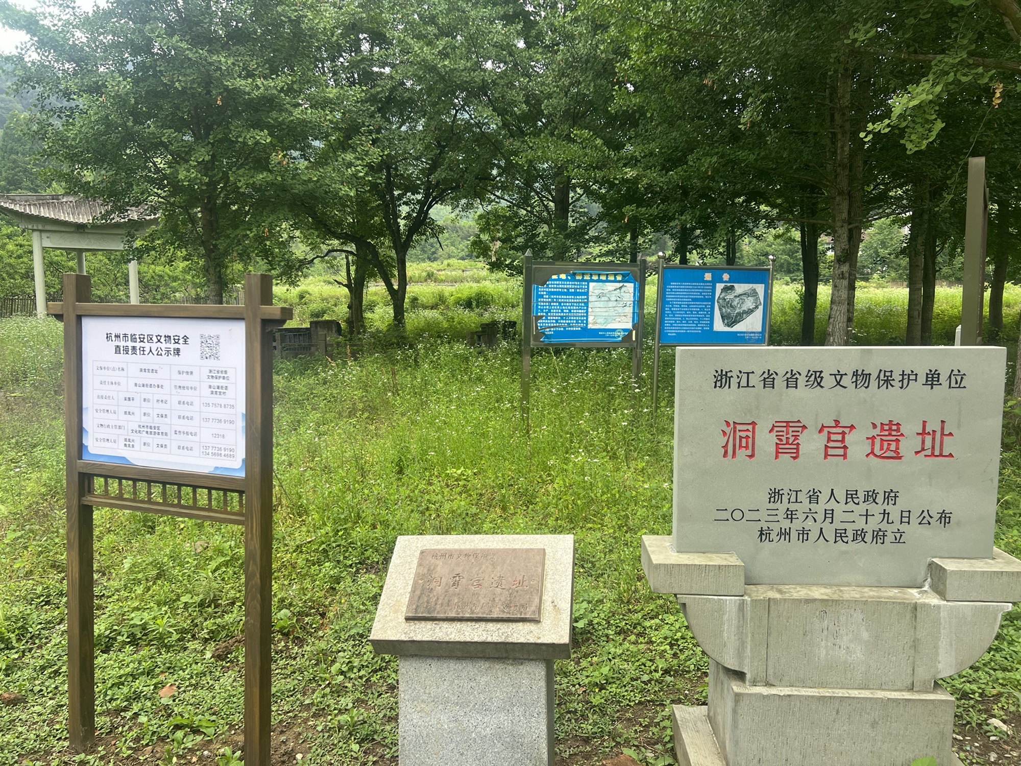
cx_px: 510
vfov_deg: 53.1
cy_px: 383
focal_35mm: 26
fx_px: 767
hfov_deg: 67.3
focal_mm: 5.7
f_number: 1.5
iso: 50
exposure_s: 1/949
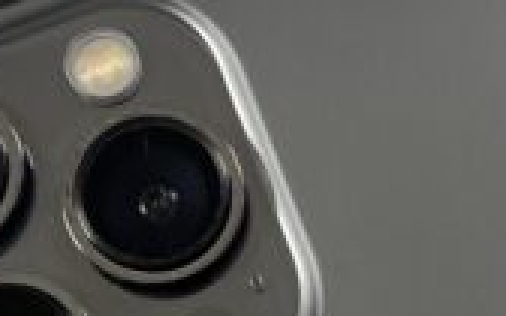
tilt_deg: -88.8
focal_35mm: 131
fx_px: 1807
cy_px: 770
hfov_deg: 15.6
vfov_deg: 9.0
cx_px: 521
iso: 125
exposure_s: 1/120
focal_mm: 5.1
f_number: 1.6
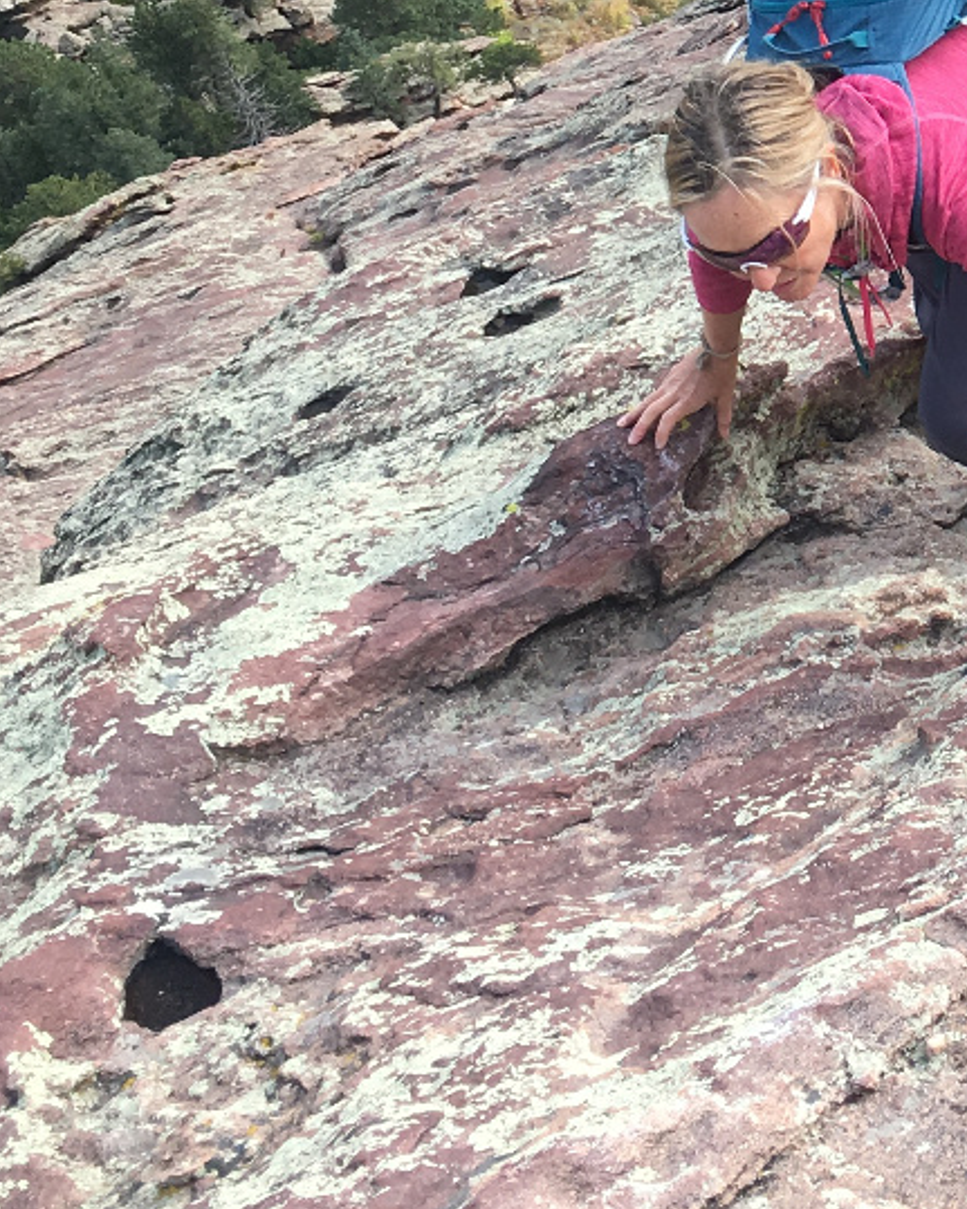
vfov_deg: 21.6
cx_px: 1216
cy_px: -110
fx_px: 3006
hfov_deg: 17.3
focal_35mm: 84
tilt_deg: -51.3
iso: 25
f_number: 2.2
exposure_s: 1/442
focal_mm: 4.15
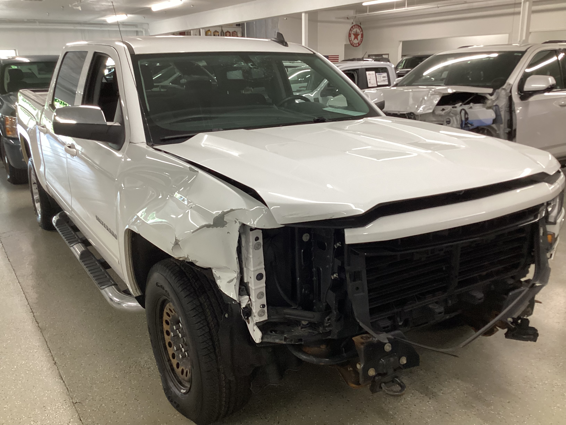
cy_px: 212
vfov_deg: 45.4
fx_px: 507
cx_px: 283
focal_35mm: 31
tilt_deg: -17.9
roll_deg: +1.0
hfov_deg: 58.4
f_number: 2.4
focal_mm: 3.3
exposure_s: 1/50
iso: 125
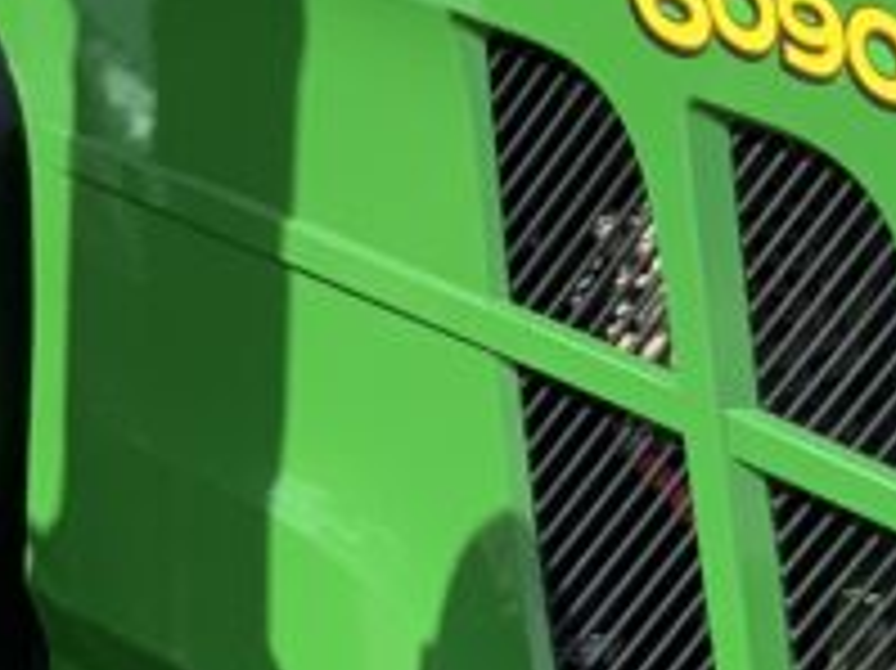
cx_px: 1634
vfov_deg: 9.9
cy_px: 418
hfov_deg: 12.1
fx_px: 3854
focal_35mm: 149
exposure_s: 1/1675
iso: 16
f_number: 1.8
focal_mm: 3
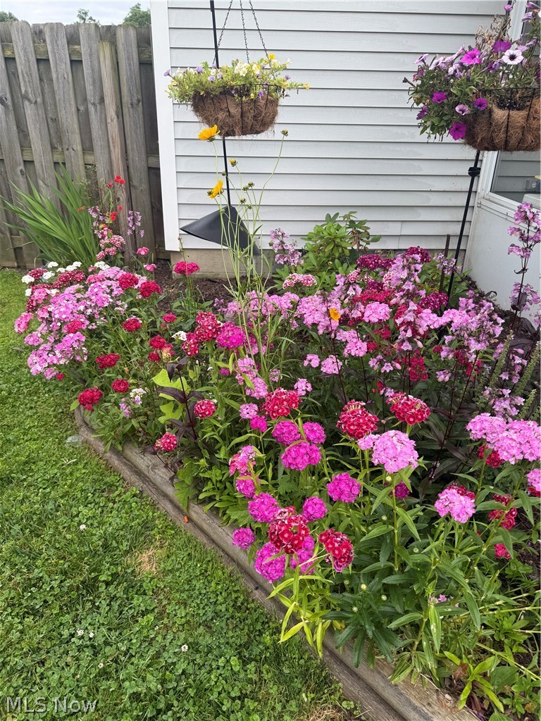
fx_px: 500
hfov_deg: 56.8
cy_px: 360
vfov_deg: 71.6
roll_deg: +0.1
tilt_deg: -23.5
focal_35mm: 24
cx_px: 270
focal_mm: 6.76
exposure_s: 1/391
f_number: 1.78
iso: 80
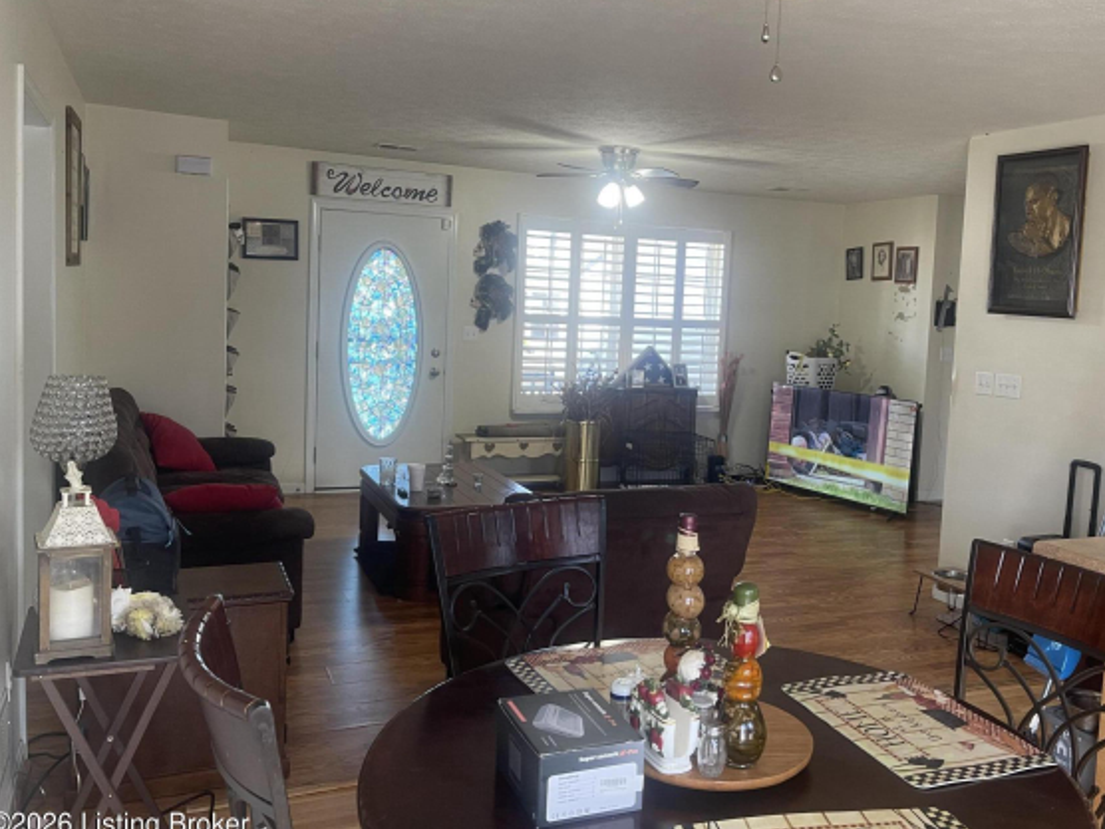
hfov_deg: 59.6
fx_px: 958
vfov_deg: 46.7
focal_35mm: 30
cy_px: 372
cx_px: 649
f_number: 1.6
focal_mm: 5.1
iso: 100
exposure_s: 1/60
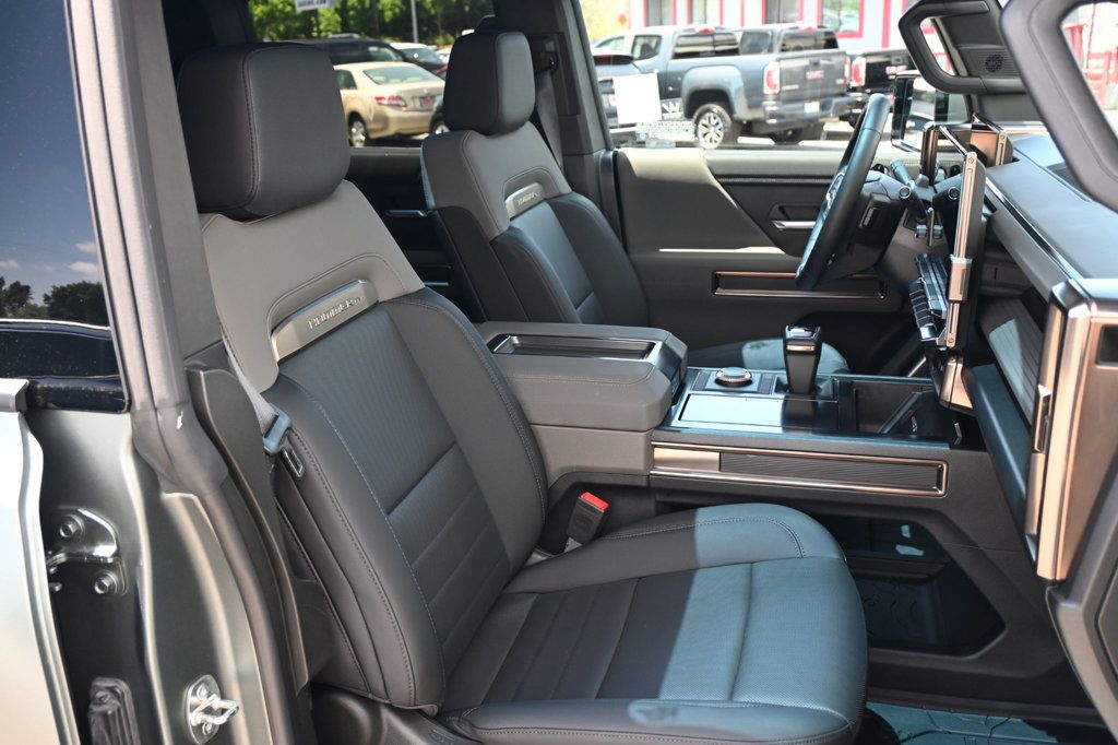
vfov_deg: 39.9
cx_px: 559
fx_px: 1024
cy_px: 372
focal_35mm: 33
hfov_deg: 57.2
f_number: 4
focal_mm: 22
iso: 500
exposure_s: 1/125
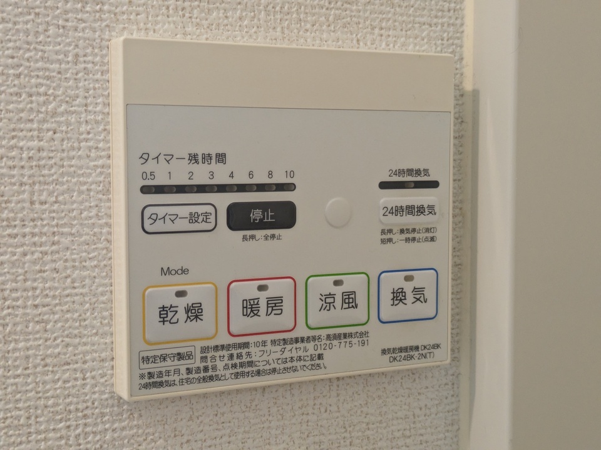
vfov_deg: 28.6
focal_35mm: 51
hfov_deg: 37.5
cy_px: 225
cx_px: 300
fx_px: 885
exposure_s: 1/120
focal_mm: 5.43
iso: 558
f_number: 1.89
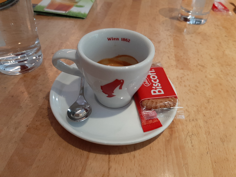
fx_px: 184
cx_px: 118
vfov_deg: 51.4
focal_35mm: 27
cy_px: 88
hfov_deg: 65.3
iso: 620
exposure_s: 1/50
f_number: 1.7
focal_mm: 3.93
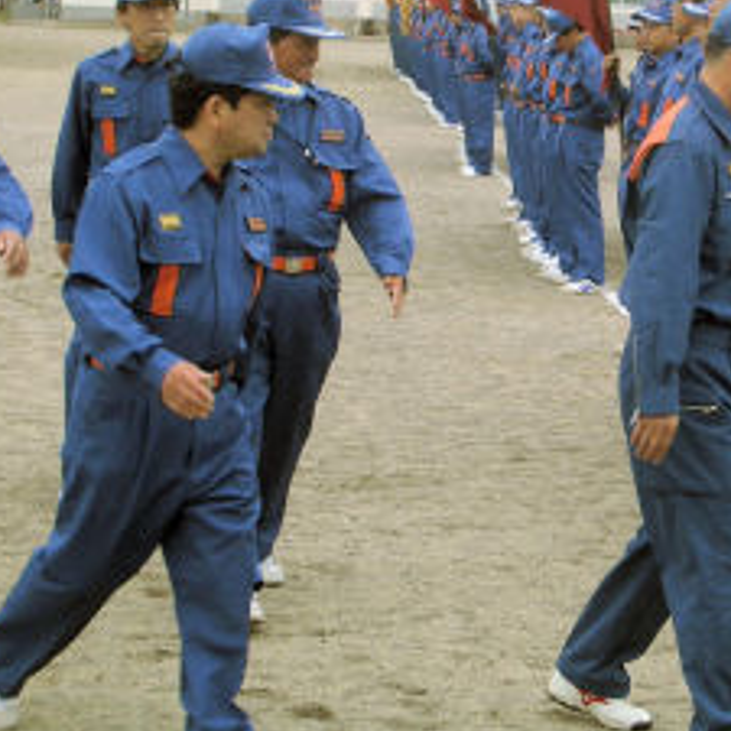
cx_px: 536
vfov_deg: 14.2
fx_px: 2939
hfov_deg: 14.1
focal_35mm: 123
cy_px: 239
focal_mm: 12.2
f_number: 3.9
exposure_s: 1/320
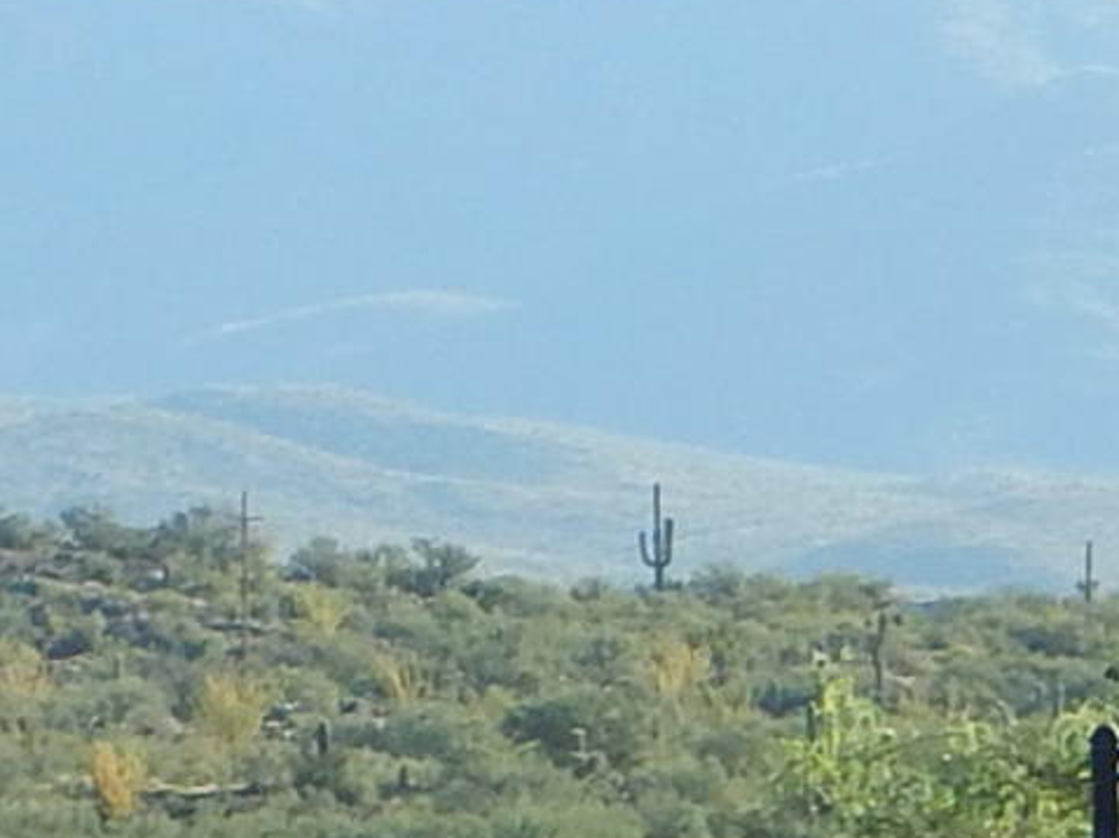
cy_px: 1159
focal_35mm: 471
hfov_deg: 4.1
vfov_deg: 3.1
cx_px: -1922
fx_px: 15218
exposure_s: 1/400
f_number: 4.2
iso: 125
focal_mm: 13.5
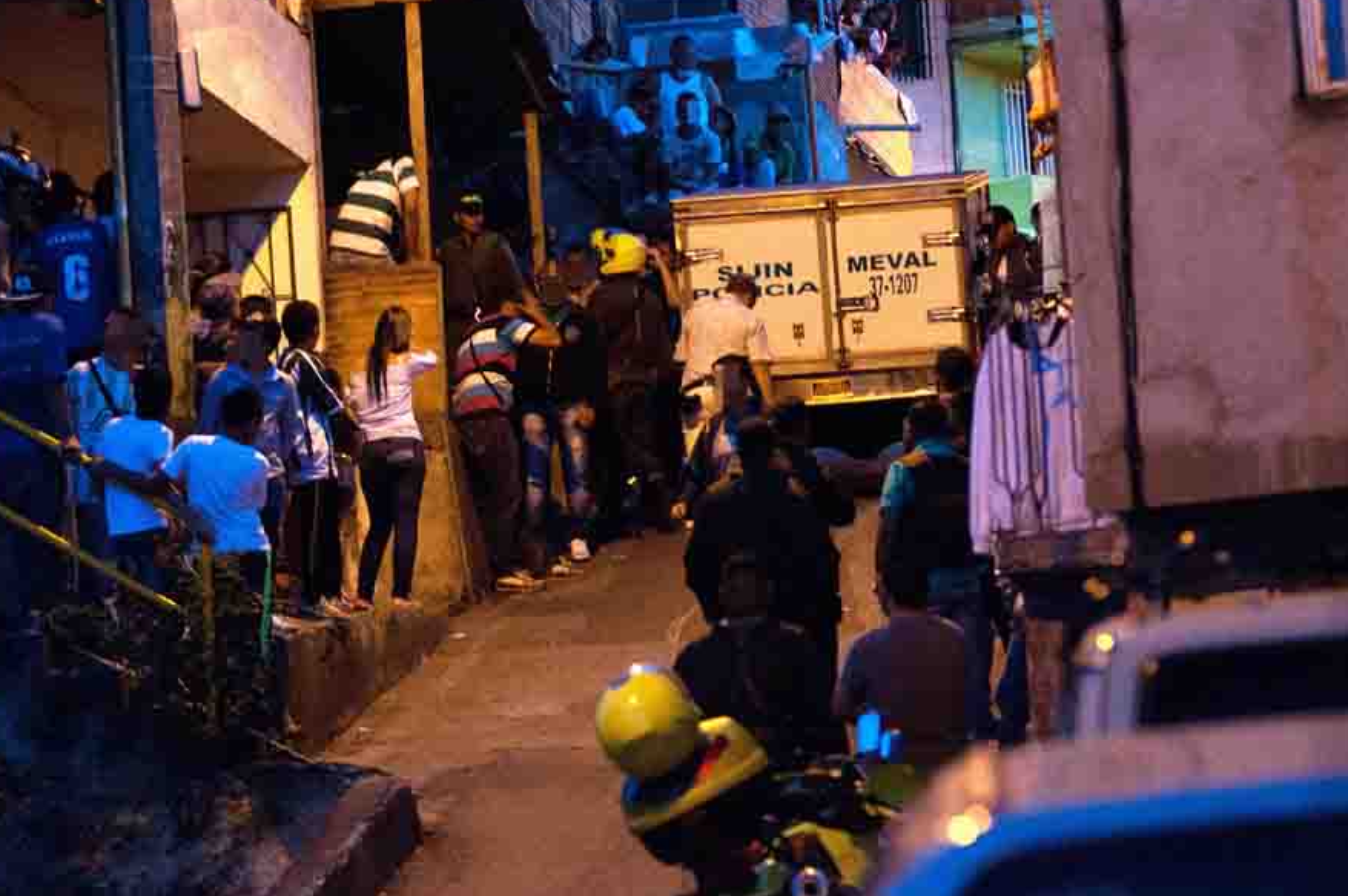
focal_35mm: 185
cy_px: 432
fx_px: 6922
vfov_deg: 7.4
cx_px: 737
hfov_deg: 11.1
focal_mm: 110
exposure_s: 1/30
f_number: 4
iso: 3200
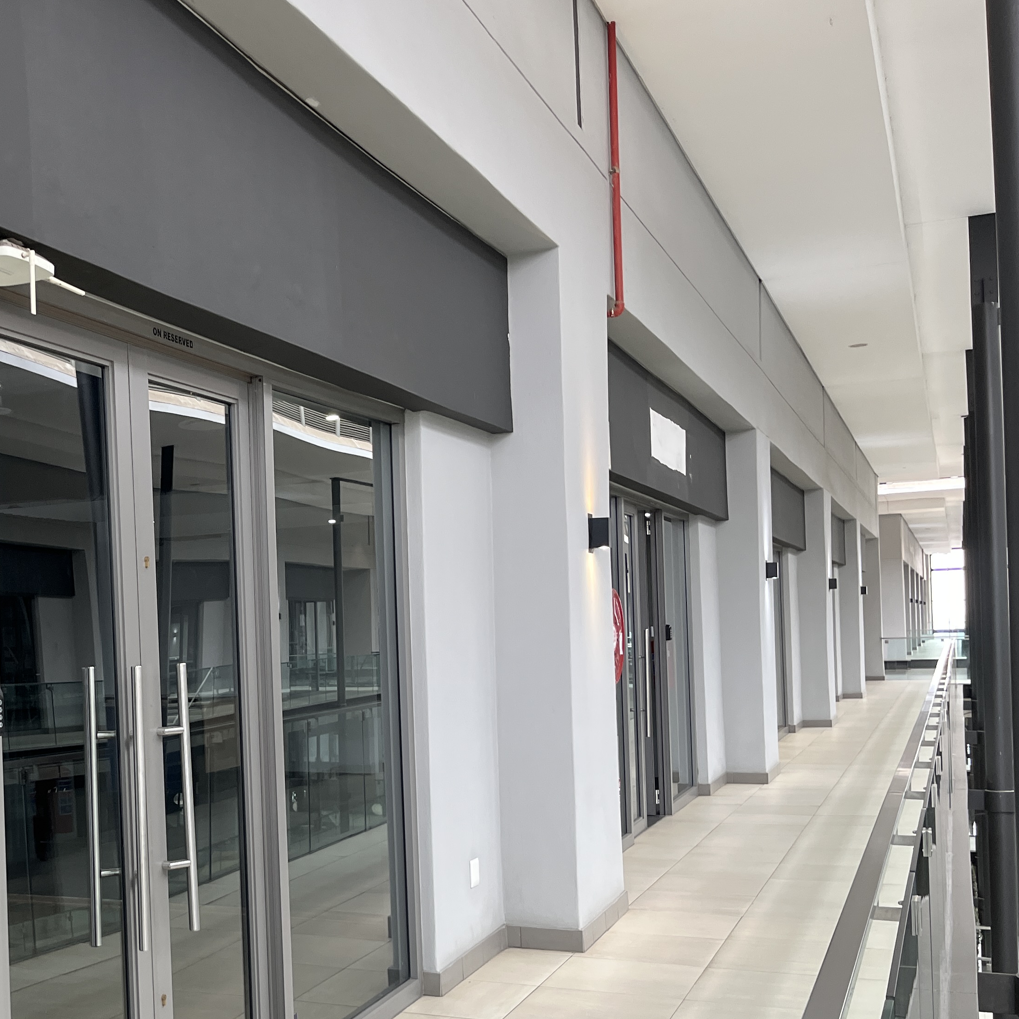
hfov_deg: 38.3
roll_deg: +2.1
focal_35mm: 42
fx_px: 1399
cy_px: 658
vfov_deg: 39.7
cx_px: 180
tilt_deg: -1.3
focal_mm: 5.1
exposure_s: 1/100
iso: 125
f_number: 1.6
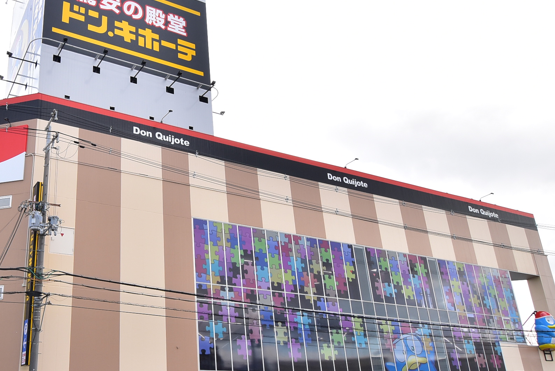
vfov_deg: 40.5
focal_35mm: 32
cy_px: 214
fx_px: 501
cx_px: 132
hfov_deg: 54.9
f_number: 9
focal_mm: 11.5
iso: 400
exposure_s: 1/160
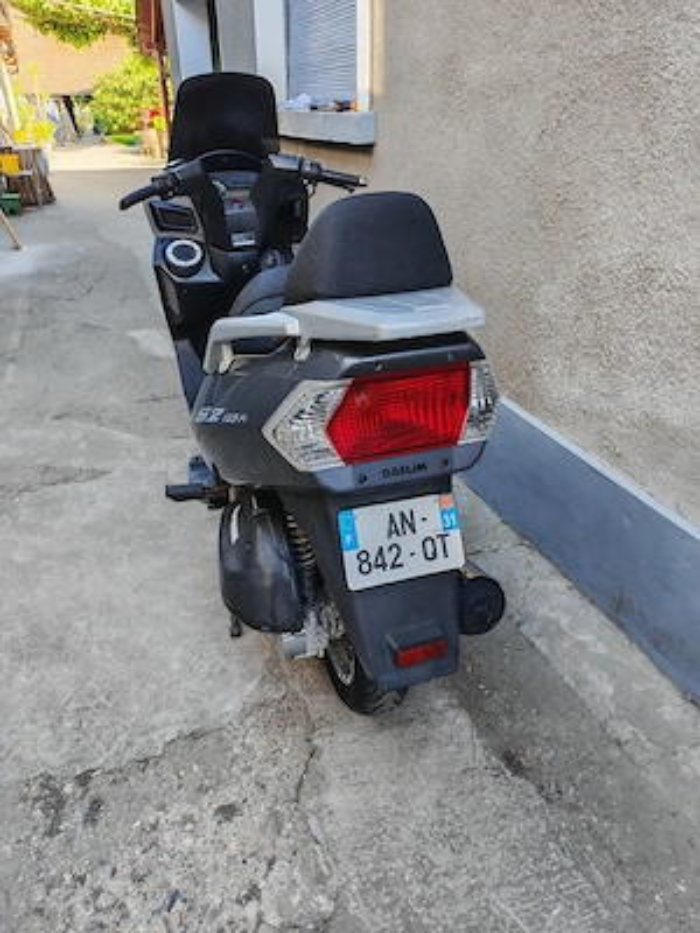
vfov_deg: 71.6
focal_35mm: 24
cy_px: 466
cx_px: 350
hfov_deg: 56.8
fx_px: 647
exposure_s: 1/100
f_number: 1.9
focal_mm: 6.12
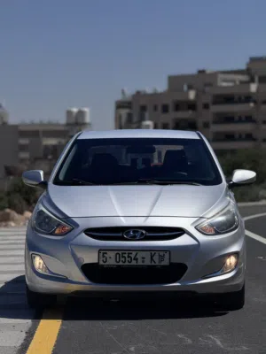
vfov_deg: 16.4
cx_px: 133
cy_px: 177
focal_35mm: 120
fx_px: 1229
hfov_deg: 12.3
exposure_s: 1/6289
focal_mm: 15.66
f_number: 2.8
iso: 40
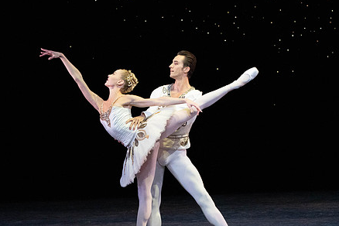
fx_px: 4265
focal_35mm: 453
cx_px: 161
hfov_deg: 4.6
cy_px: 140
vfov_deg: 3.0
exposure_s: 1/400
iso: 20000
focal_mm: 342
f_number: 11
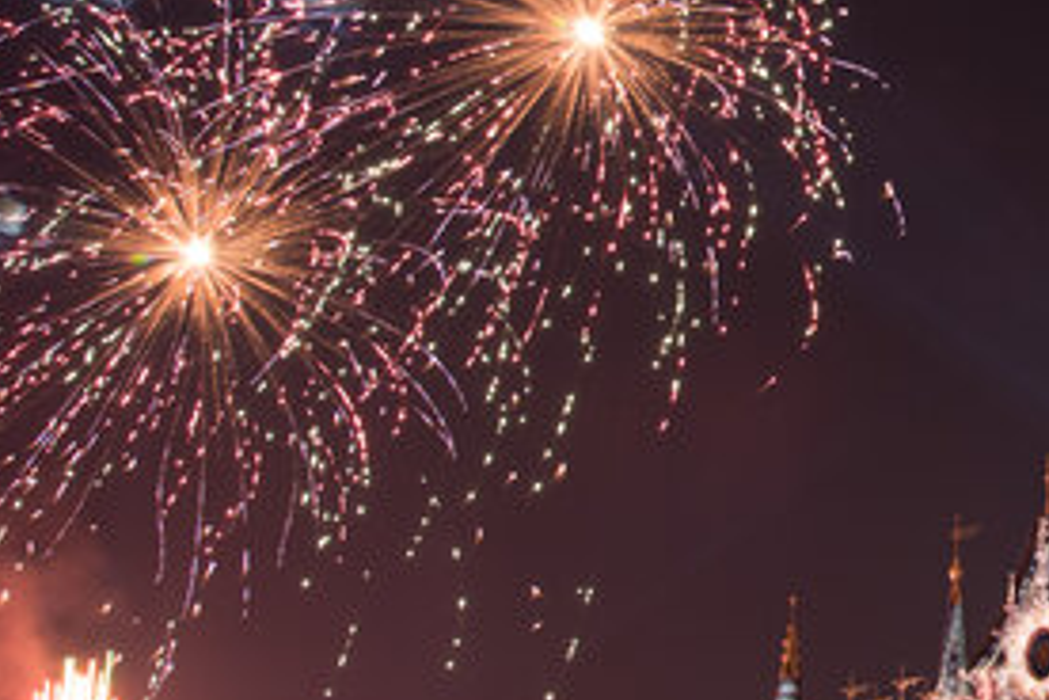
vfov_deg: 15.1
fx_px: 2622
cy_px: 160
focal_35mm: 90
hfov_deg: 21.5
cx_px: 1152
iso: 100
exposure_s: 10
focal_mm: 31
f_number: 8
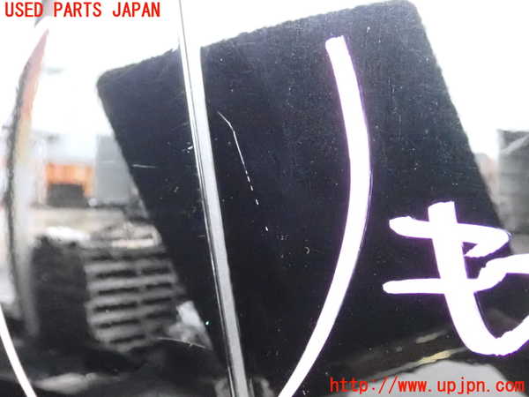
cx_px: 264
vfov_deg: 35.1
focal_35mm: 41
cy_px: 198
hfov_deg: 45.8
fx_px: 627
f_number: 2.8
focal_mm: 7.31
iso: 6400
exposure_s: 1/200
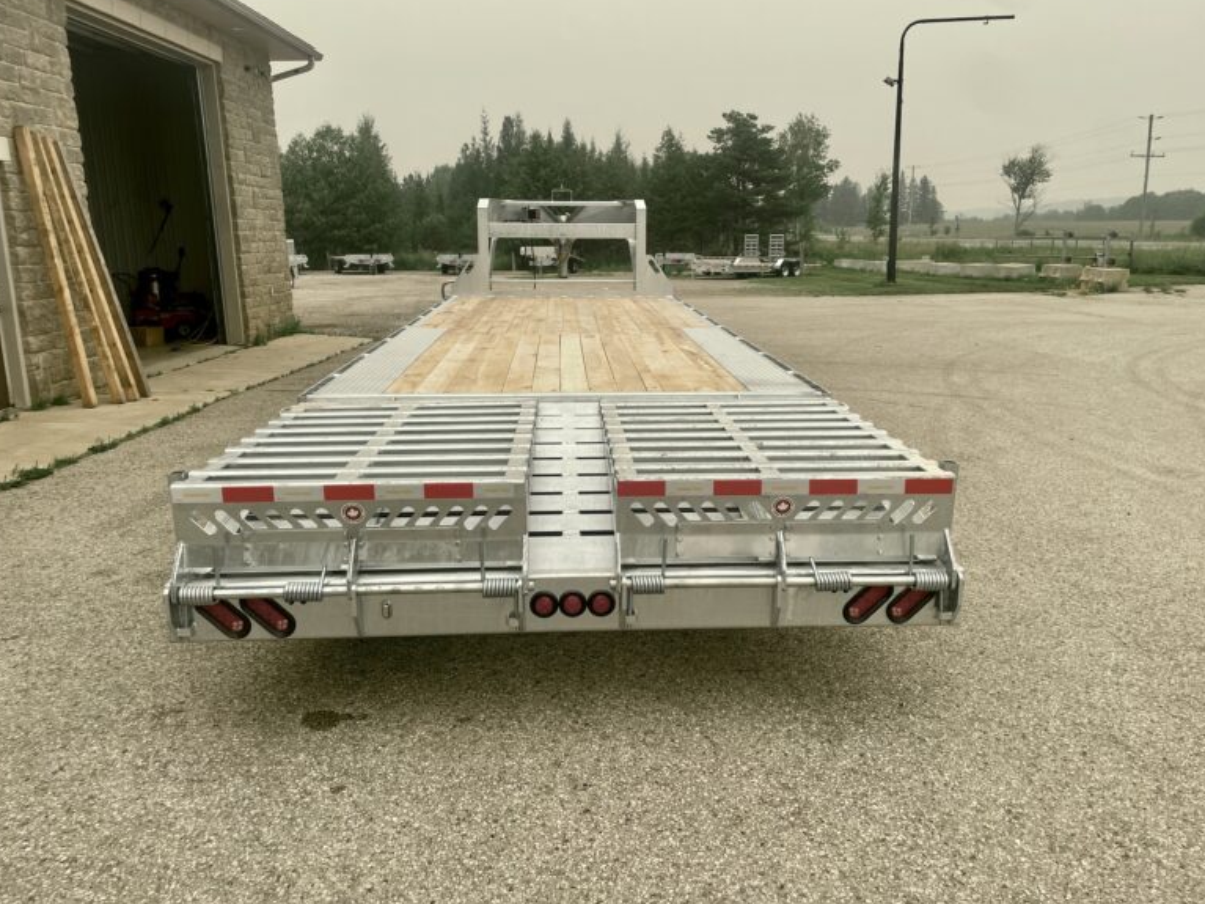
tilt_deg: -12.6
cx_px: 605
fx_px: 940
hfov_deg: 65.3
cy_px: 446
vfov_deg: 51.3
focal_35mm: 27
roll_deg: +1.7
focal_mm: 4.2
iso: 32
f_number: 1.6
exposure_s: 1/238
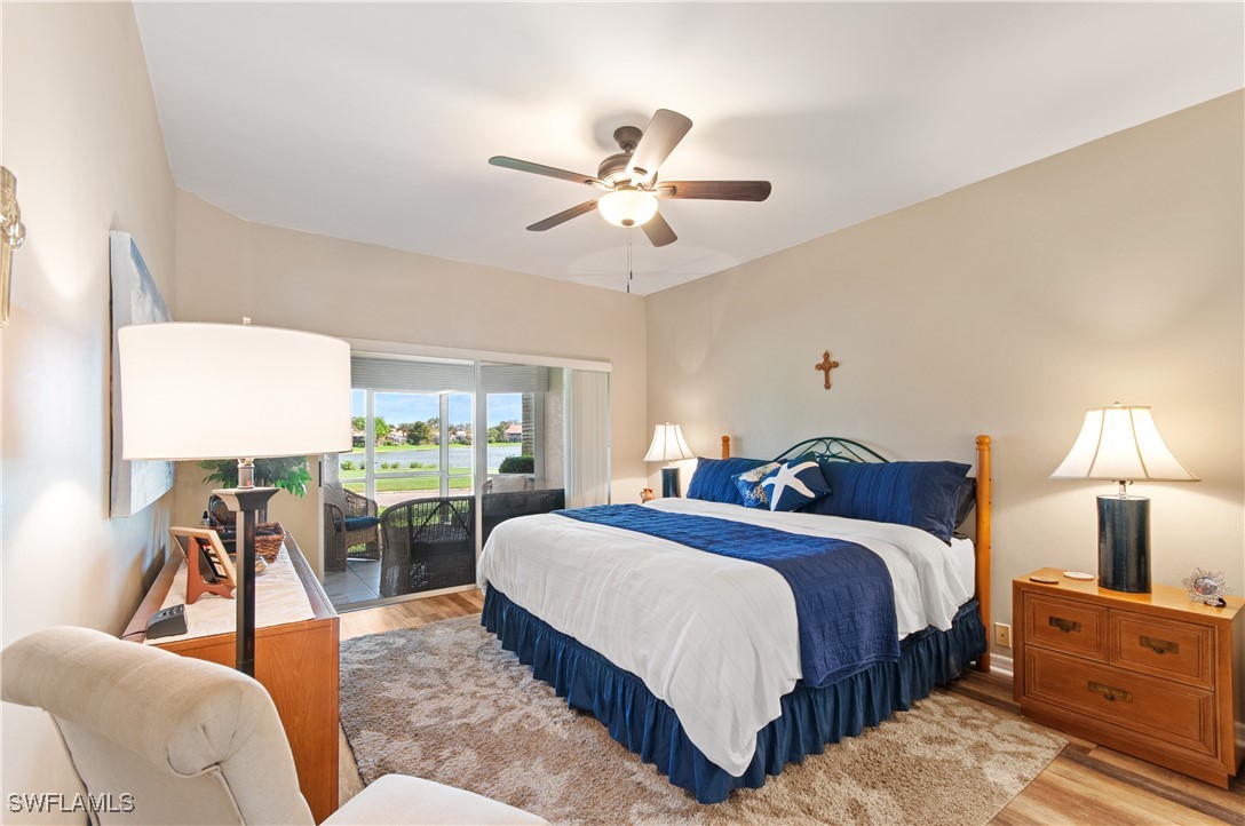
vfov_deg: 77.1
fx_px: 518
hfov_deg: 100.5
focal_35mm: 15
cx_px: 622
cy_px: 413
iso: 200
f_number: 8
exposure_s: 1/1.25
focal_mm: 10
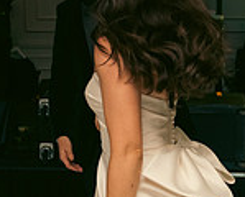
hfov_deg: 18.7
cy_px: 65
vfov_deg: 15.1
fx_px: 742
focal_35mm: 102
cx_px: 100
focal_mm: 28
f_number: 3.5
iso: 800
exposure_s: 1/160
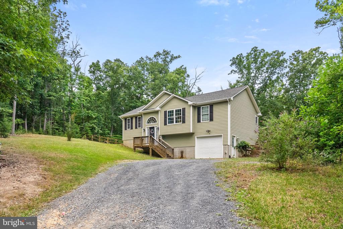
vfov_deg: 53.2
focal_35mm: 24
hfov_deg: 73.7
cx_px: 172
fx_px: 229
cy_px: 114
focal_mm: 24
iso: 1250
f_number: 8
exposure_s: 1/100
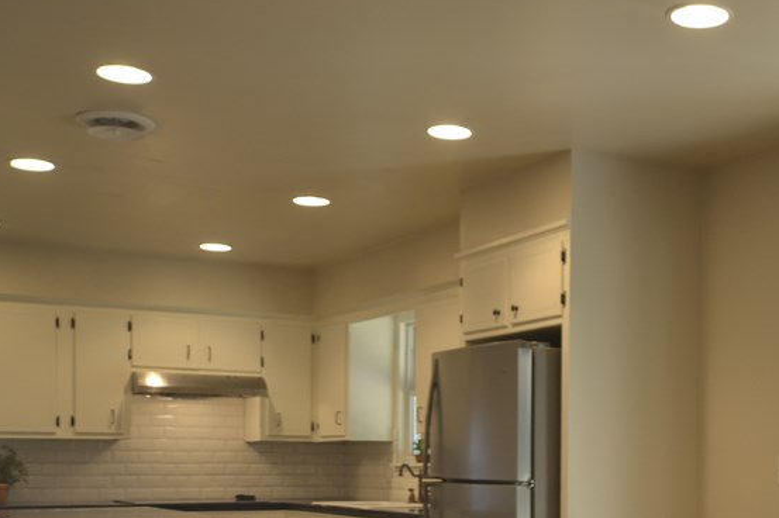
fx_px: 1276
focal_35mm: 59
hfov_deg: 32.6
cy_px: 468
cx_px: 673
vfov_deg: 22.4
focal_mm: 20
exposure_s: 1/30
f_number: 3.5
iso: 250
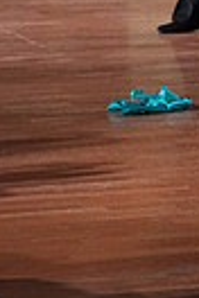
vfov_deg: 6.1
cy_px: -208
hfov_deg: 4.1
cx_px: 433
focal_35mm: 330
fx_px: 2736
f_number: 5
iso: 8000
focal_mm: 75
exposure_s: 1/400
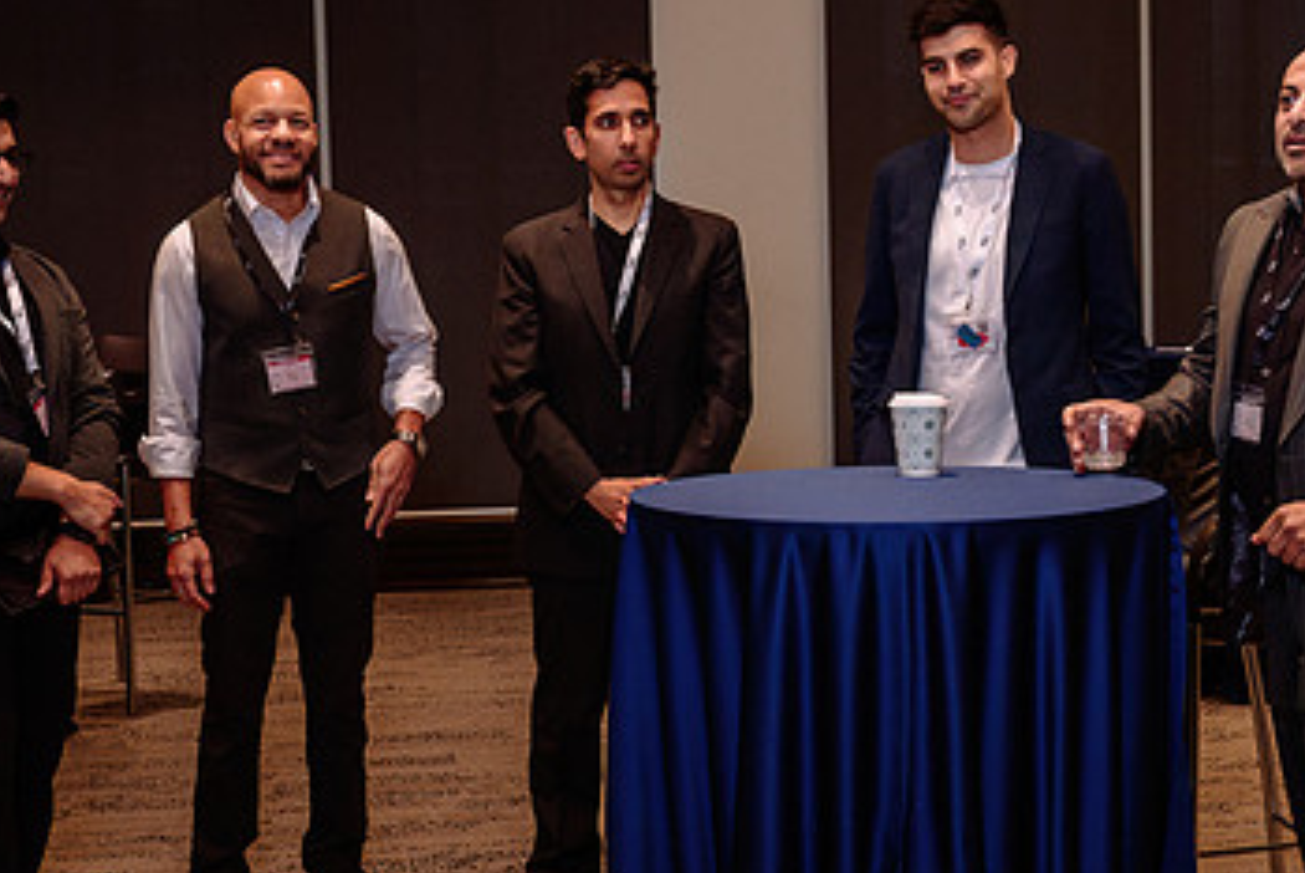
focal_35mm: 71
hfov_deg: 28.3
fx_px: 2576
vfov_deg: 19.2
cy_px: 509
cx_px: 853
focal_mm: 36
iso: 1000
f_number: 3.5
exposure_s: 1/100
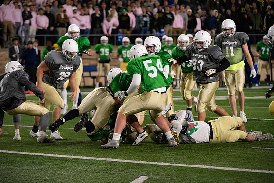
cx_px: 137
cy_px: 92
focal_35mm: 206
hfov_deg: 10.0
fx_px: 1569
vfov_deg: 6.7
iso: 4000
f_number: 4.5
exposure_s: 1/500
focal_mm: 200
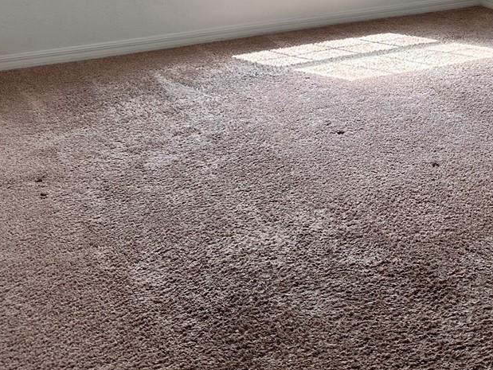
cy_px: -84
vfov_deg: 21.8
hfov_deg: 30.0
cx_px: 428
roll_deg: +0.8
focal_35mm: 62
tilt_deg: -6.0
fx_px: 884
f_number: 1.78
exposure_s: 1/303
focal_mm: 6.86
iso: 80
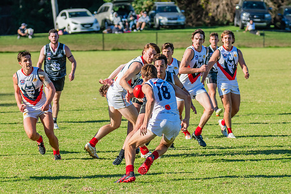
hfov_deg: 6.6
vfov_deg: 4.4
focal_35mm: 311
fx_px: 2514
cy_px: 100
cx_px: 165
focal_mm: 250
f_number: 8
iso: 800
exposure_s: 1/1600
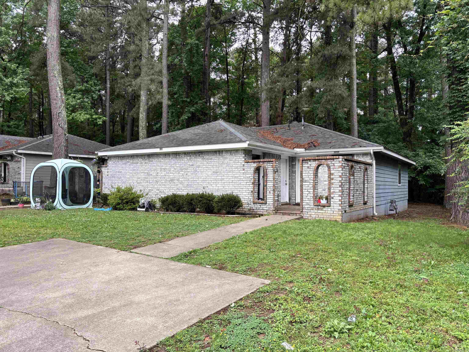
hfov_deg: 67.3
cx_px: 234
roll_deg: +0.0
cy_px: 176
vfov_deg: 53.1
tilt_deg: +1.7
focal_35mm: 26
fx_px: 352
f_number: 1.6
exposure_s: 1/520
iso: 50
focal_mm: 5.96
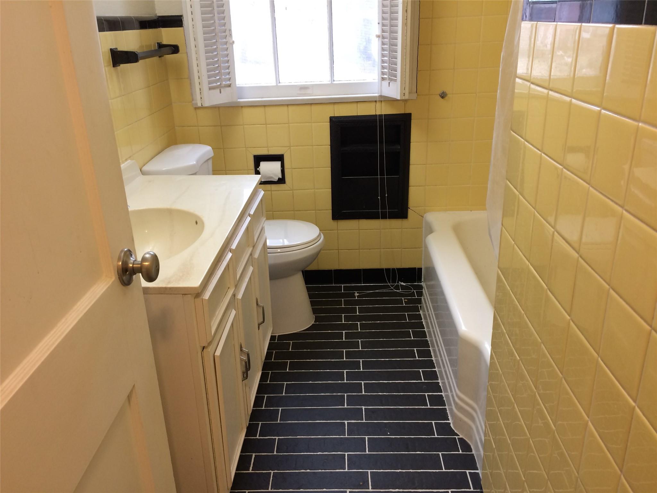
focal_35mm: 29
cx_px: 328
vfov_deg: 48.2
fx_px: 550
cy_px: 246
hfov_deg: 61.7
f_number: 2.2
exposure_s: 1/30
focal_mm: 4.15
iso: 64
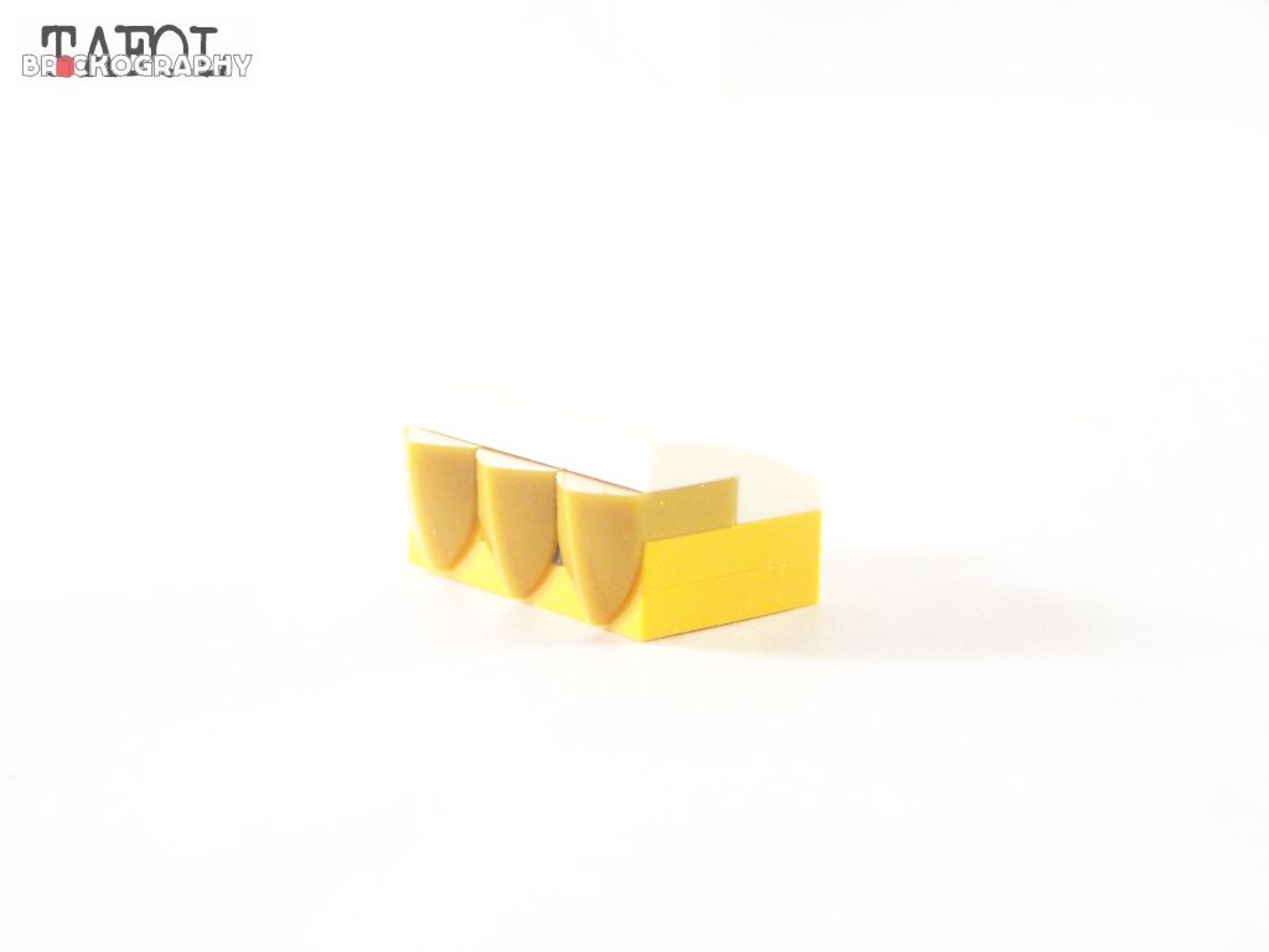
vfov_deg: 14.1
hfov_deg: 18.7
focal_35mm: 105
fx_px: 3849
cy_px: 476
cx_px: 634
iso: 400
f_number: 3.2
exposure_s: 1/45
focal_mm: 17.5
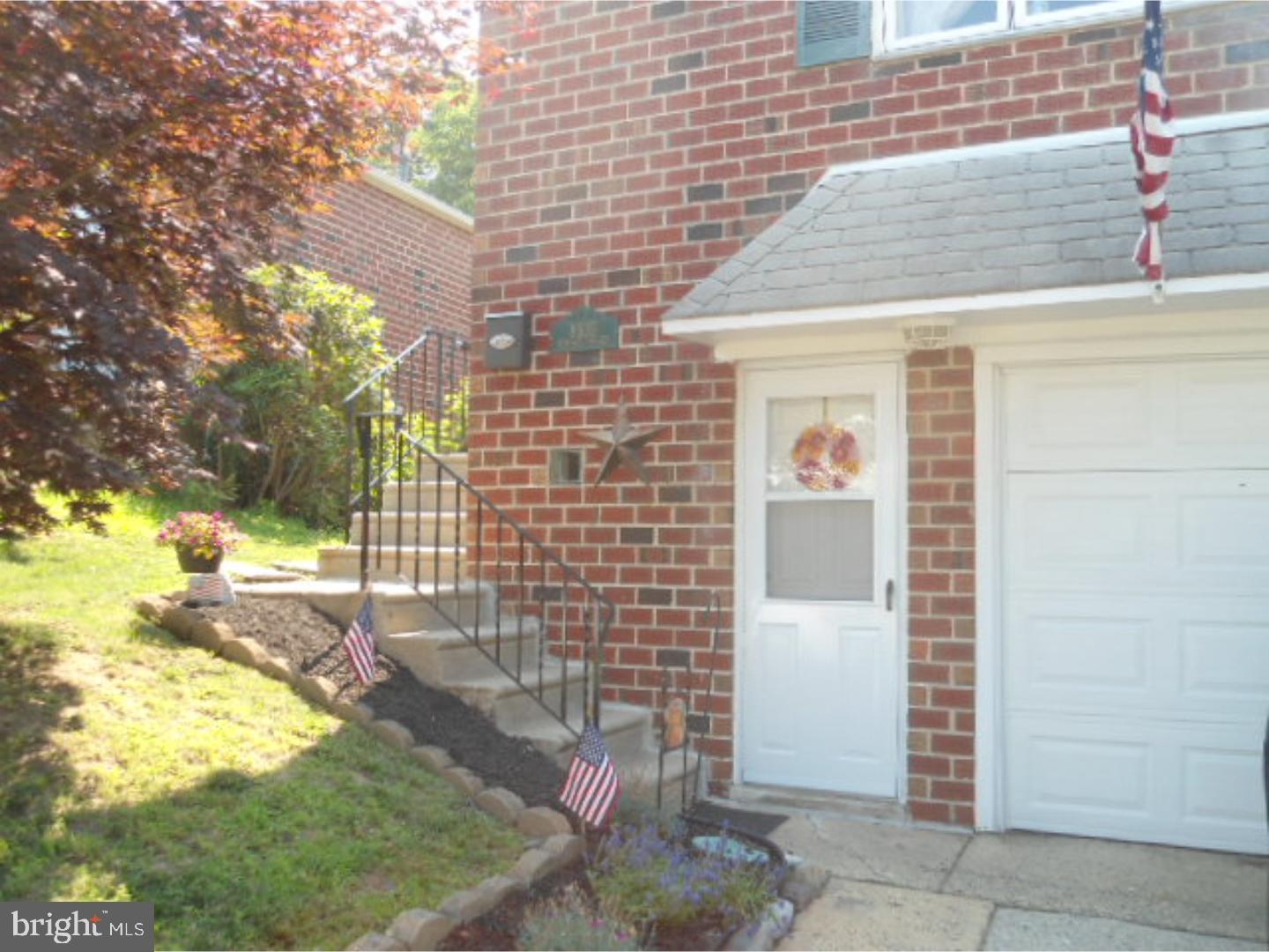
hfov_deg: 58.4
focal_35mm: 31
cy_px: 476
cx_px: 634
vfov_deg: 45.4
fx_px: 1136
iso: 100
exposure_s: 1/250
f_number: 3
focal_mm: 5.6
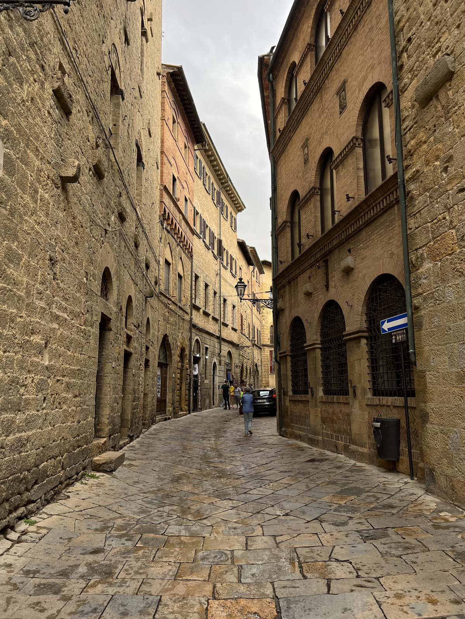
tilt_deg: +10.0
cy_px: 310
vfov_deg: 67.3
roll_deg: +0.9
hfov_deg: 53.1
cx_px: 232
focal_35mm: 26
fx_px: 466
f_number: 1.5
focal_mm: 5.7
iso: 50
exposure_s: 1/2404
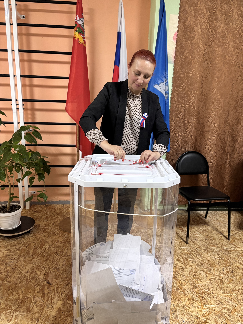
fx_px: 243
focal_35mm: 26
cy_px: 162
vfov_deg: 67.3
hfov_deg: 53.1
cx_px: 122
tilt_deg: -14.3
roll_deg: -1.9
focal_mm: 5.96
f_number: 1.6
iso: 320
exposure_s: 1/60
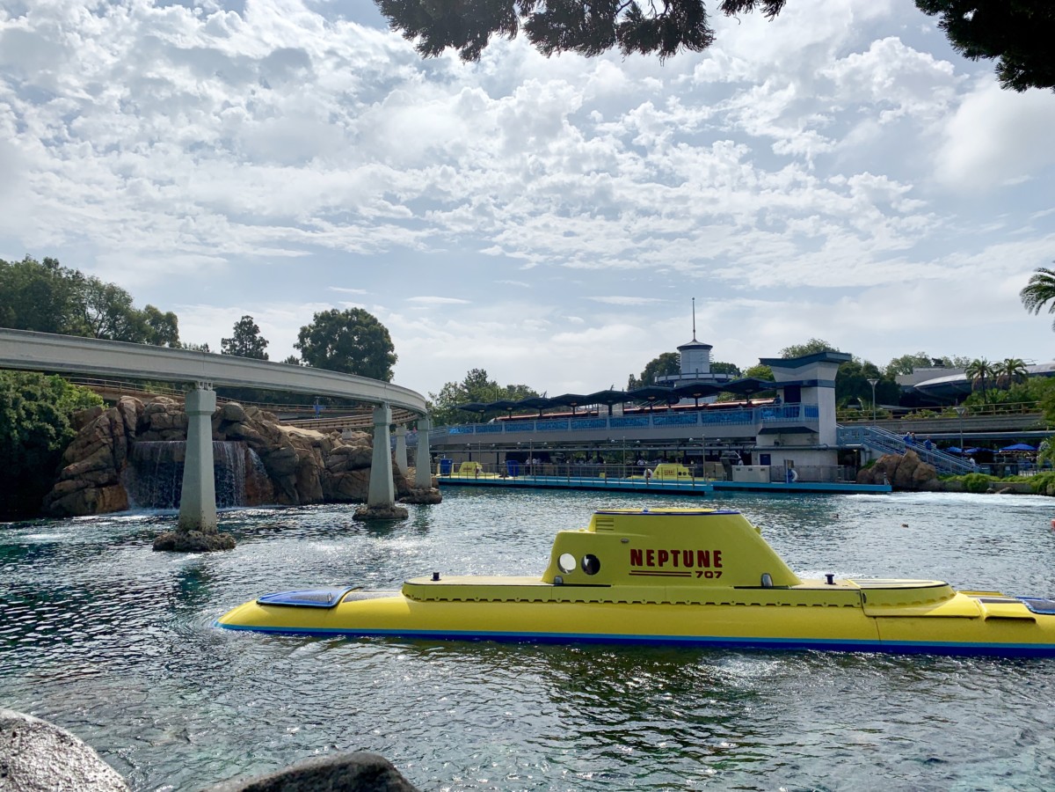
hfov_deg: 67.3
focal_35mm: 26
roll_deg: +0.1
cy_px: 396
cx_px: 528
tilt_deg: +4.6
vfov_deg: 53.1
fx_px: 792
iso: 25
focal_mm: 4.25
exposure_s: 1/9524
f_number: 1.8
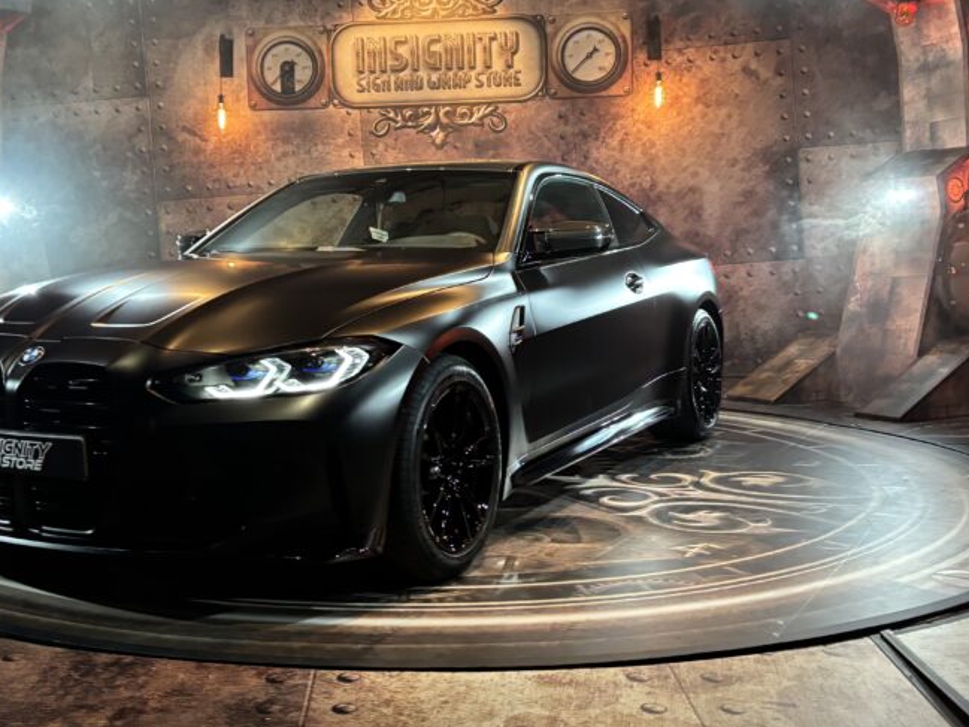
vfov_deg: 34.9
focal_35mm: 41
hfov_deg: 45.6
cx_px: 394
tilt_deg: +3.3
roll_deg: +1.3
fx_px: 1148
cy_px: 261
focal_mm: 5.96
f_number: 1.6
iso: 500
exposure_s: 1/50
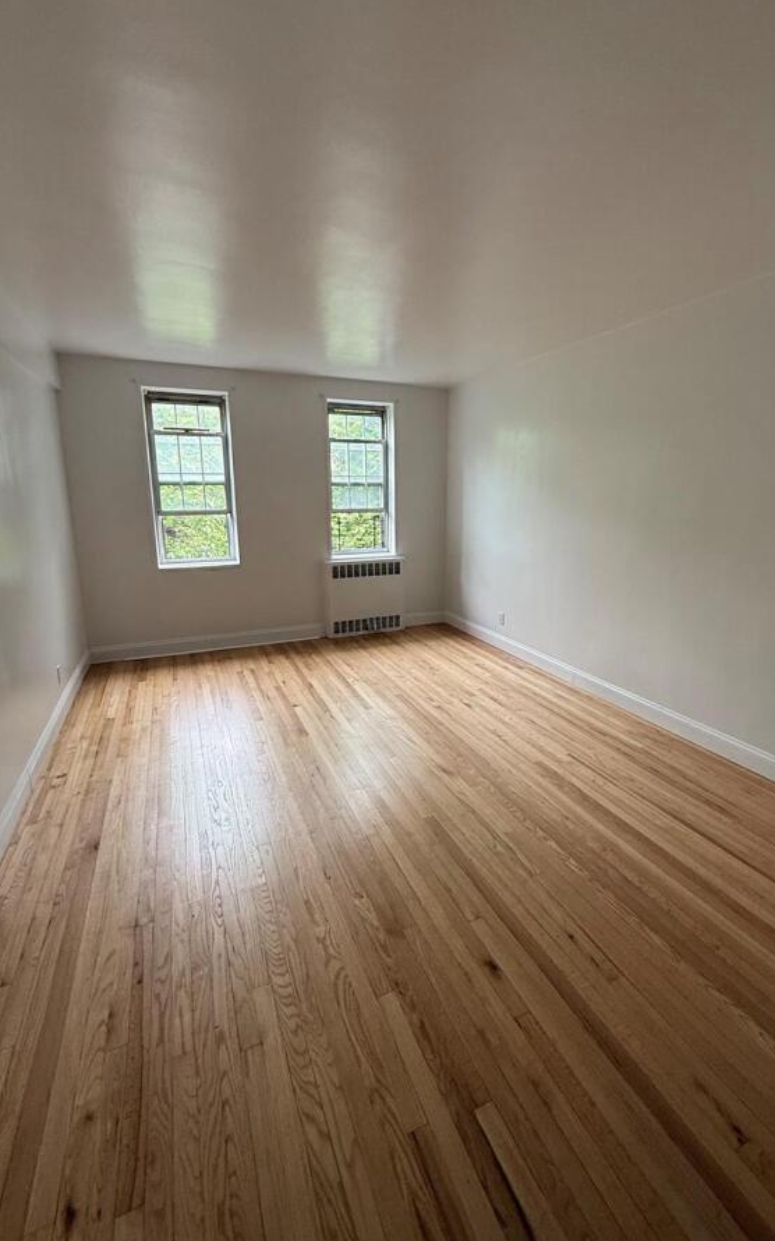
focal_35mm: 16
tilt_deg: -6.0
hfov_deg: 71.2
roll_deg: -1.2
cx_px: 414
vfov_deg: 97.8
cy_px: 597
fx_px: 541
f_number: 2.2
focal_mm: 2.22
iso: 125
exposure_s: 1/99
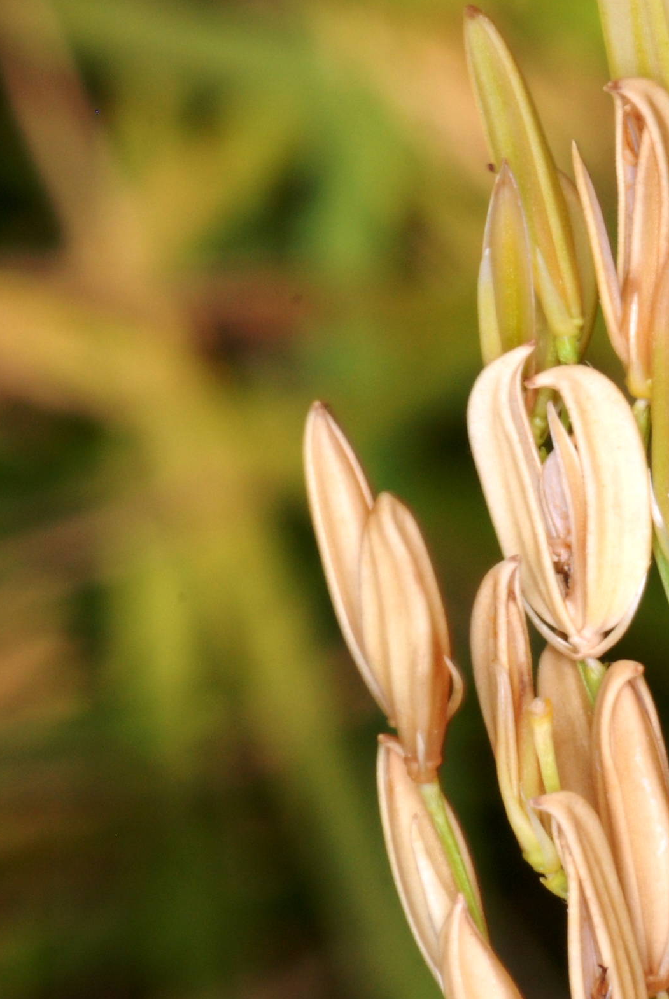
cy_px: 446
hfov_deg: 6.2
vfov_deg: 9.3
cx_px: 614
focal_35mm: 222
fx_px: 6170
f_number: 32
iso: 400
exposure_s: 1/80
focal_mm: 60
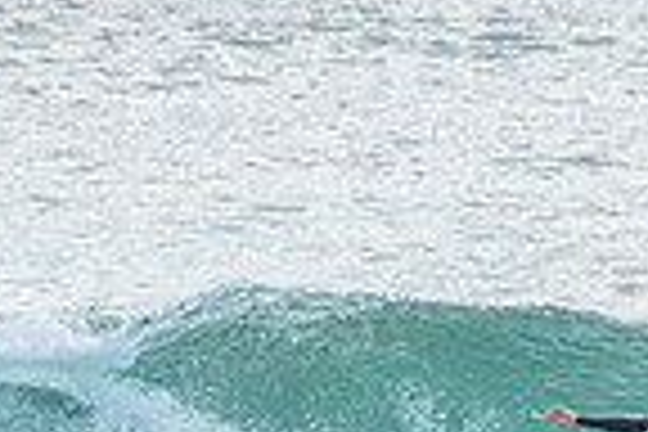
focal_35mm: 1969
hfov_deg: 1.0
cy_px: 535
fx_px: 35439
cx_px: 786
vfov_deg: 0.7
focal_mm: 400
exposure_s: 1/1600
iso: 400
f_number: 8
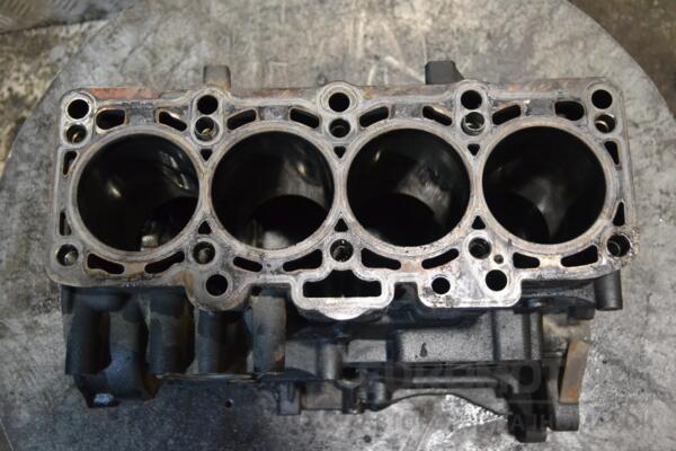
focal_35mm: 42
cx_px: 338
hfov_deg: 46.4
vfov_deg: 31.9
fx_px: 789
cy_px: 226
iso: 3200
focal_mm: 28
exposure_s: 1/100
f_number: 5
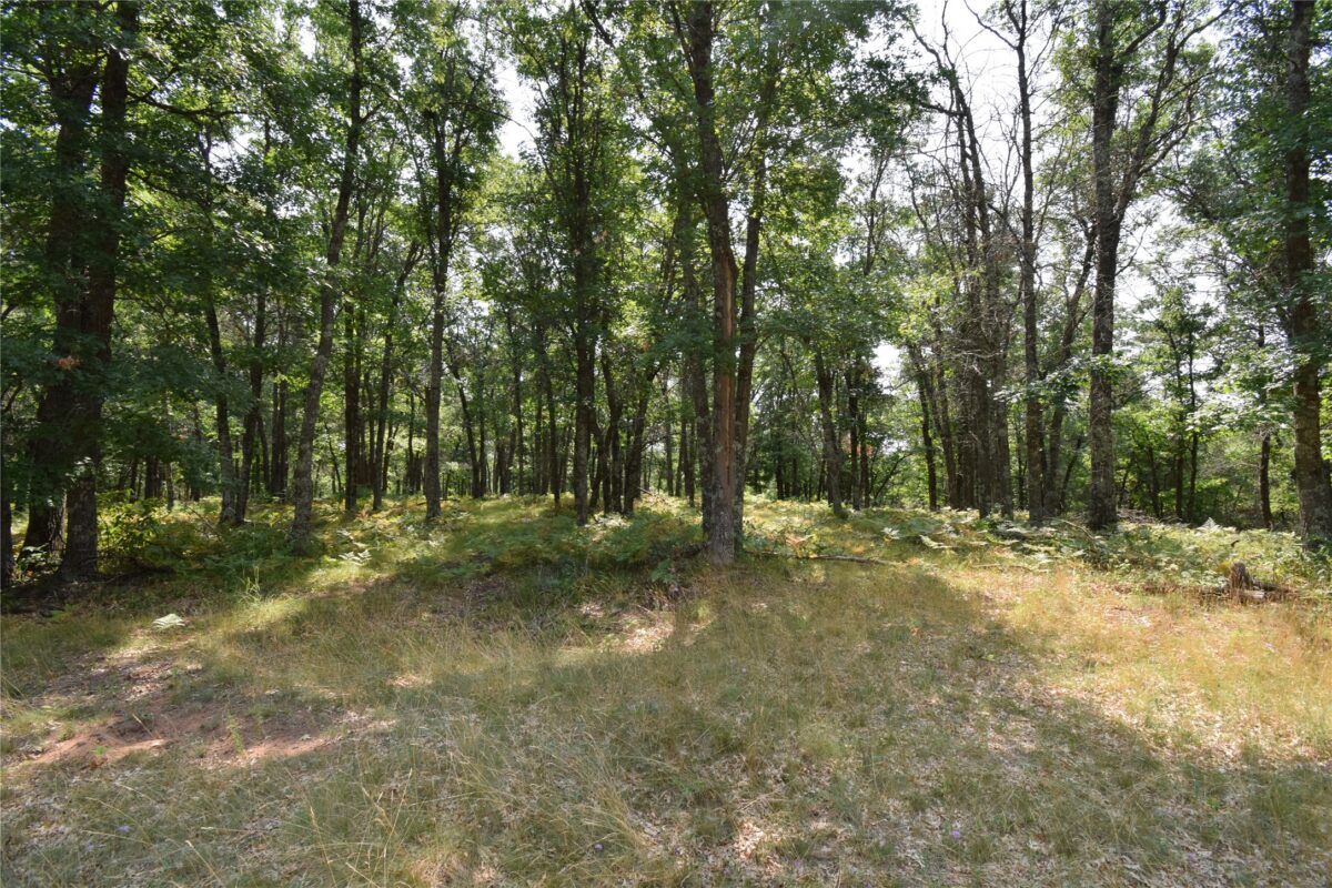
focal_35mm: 15
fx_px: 555
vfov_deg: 77.3
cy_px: 444
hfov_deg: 100.4
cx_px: 666
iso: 320
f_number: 10
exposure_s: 1/200
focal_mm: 10
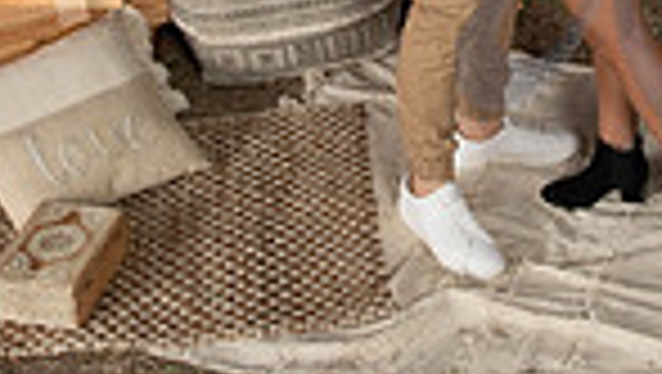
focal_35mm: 77
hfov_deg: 27.4
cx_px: 401
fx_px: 1353
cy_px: -203
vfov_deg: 14.6
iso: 640
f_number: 2.8
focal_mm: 24
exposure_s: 1/60
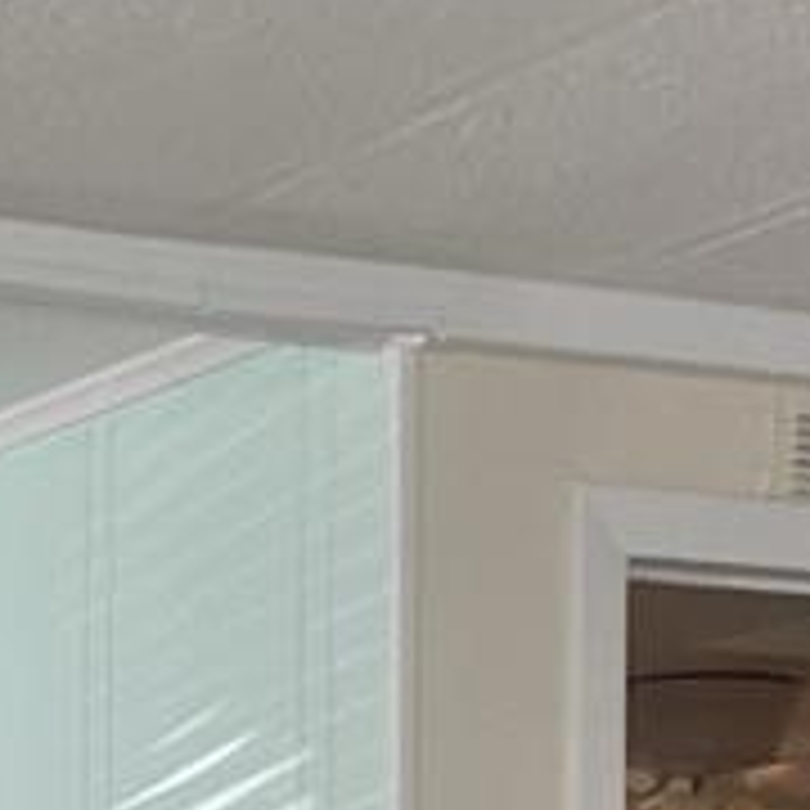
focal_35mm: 153
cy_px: 1494
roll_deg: +0.0
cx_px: -14
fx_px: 4050
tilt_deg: -3.7
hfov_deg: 11.3
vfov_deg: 10.7
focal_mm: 4.2
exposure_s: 1/121
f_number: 1.6
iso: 125
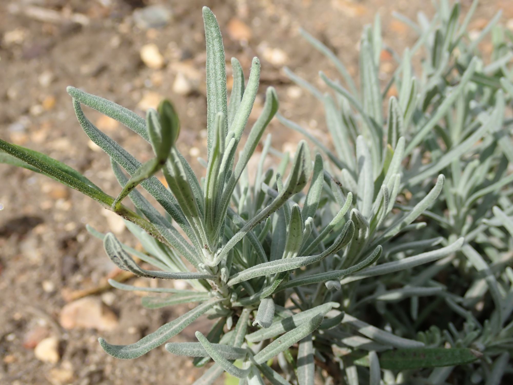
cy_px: 192
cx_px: 256
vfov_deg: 31.5
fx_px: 682
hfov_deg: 41.2
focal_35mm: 46
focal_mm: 8.41
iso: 100
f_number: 4.5
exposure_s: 1/500
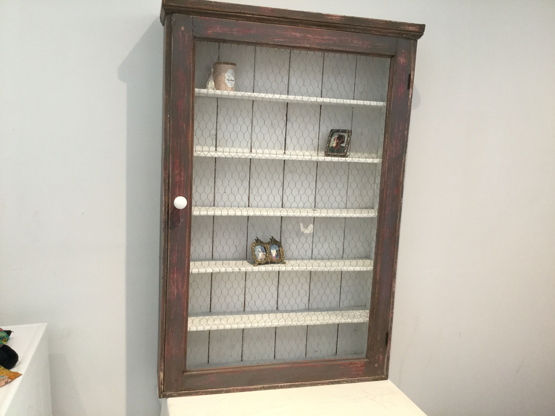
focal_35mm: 31
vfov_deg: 45.4
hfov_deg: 58.4
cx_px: 278
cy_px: 208
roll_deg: -1.3
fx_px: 497
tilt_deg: -6.3
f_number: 2.4
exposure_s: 1/33
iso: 100
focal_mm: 3.3
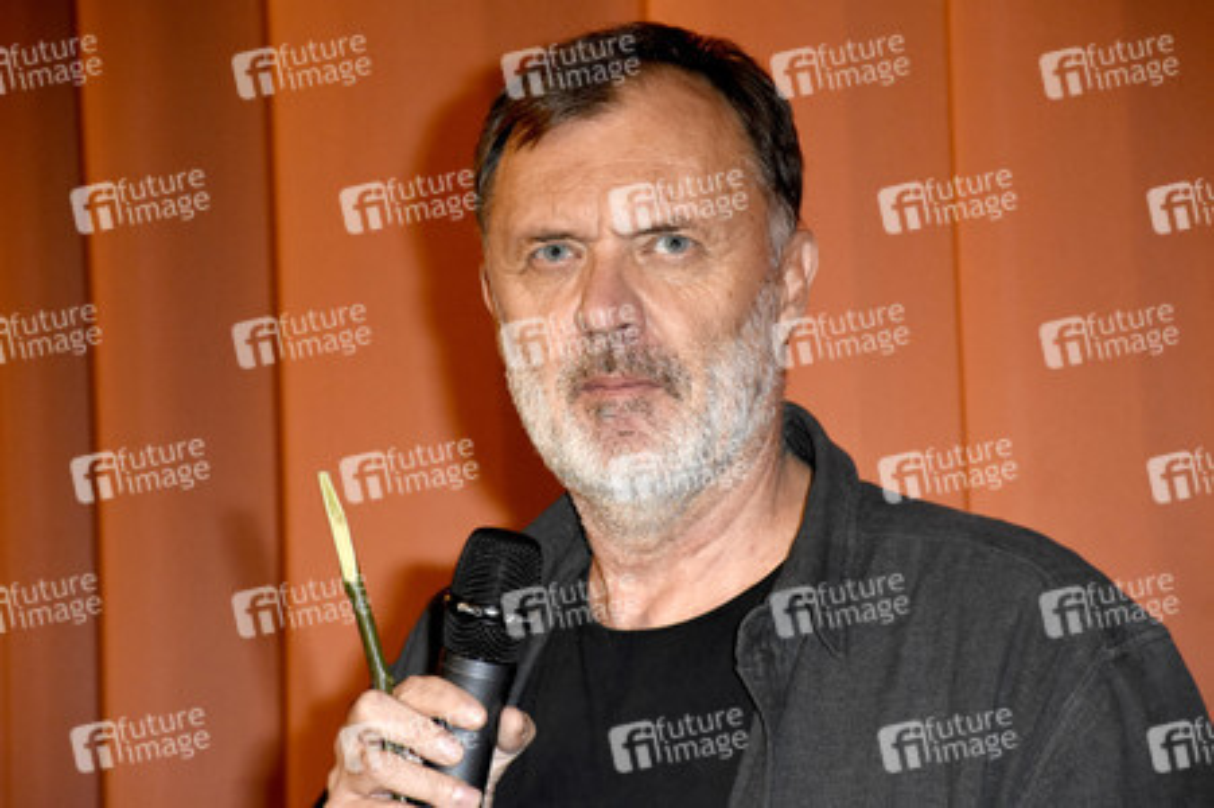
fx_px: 7076
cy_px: 404
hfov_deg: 9.8
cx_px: 607
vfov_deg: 6.5
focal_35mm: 210
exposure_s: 1/60
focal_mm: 140
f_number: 6.3
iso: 3200
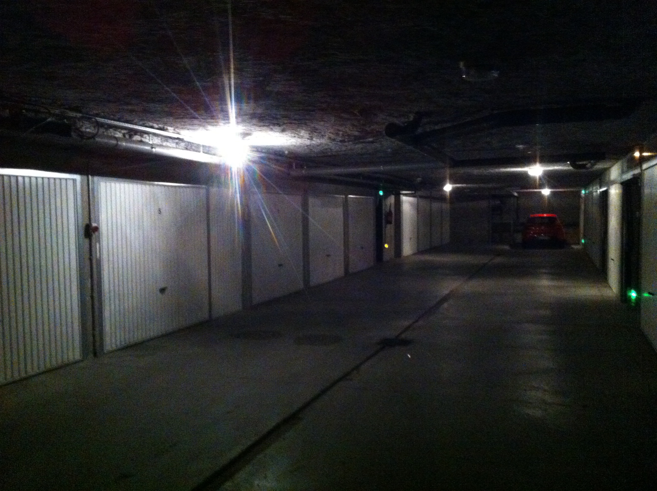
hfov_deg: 52.7
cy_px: 246
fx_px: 663
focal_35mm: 35
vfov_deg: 40.6
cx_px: 328
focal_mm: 3.85
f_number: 2.8
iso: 1000
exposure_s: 1/15
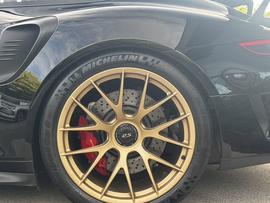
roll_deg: -1.9
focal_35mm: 60
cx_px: 129
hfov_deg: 32.2
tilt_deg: -6.6
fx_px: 468
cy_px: 109
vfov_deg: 24.4
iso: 50
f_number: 1.6
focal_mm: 5.96
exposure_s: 1/81
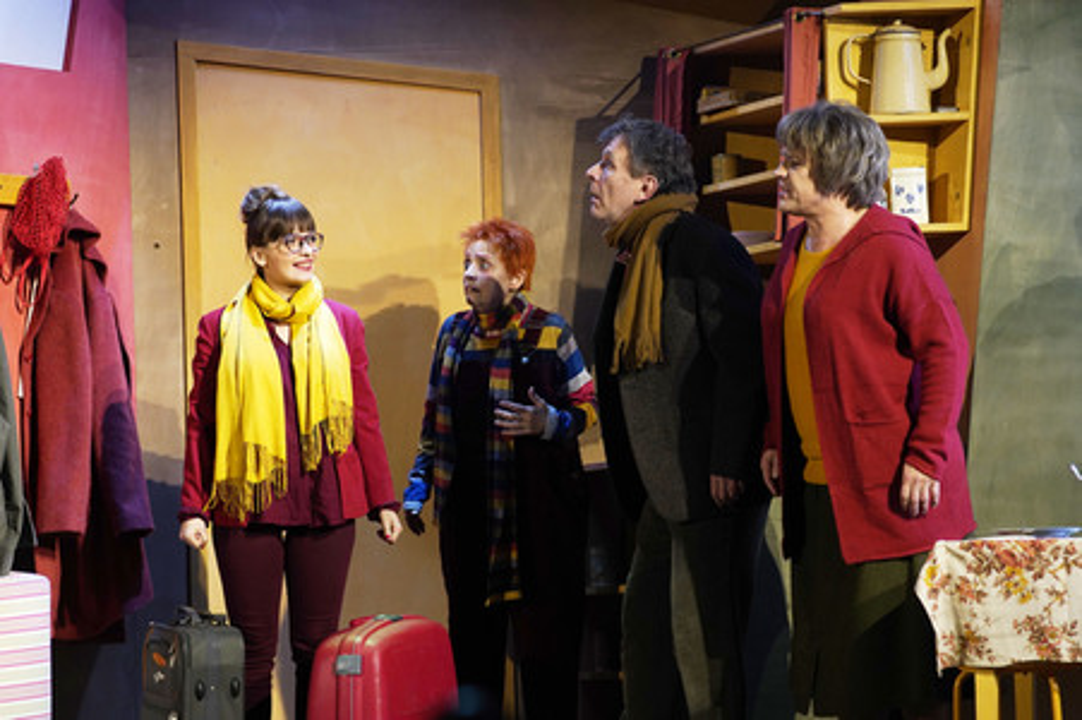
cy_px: 360
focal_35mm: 200
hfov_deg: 10.3
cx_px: 541
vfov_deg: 6.9
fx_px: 6007
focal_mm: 200
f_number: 4.5
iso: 1600
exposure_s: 1/250
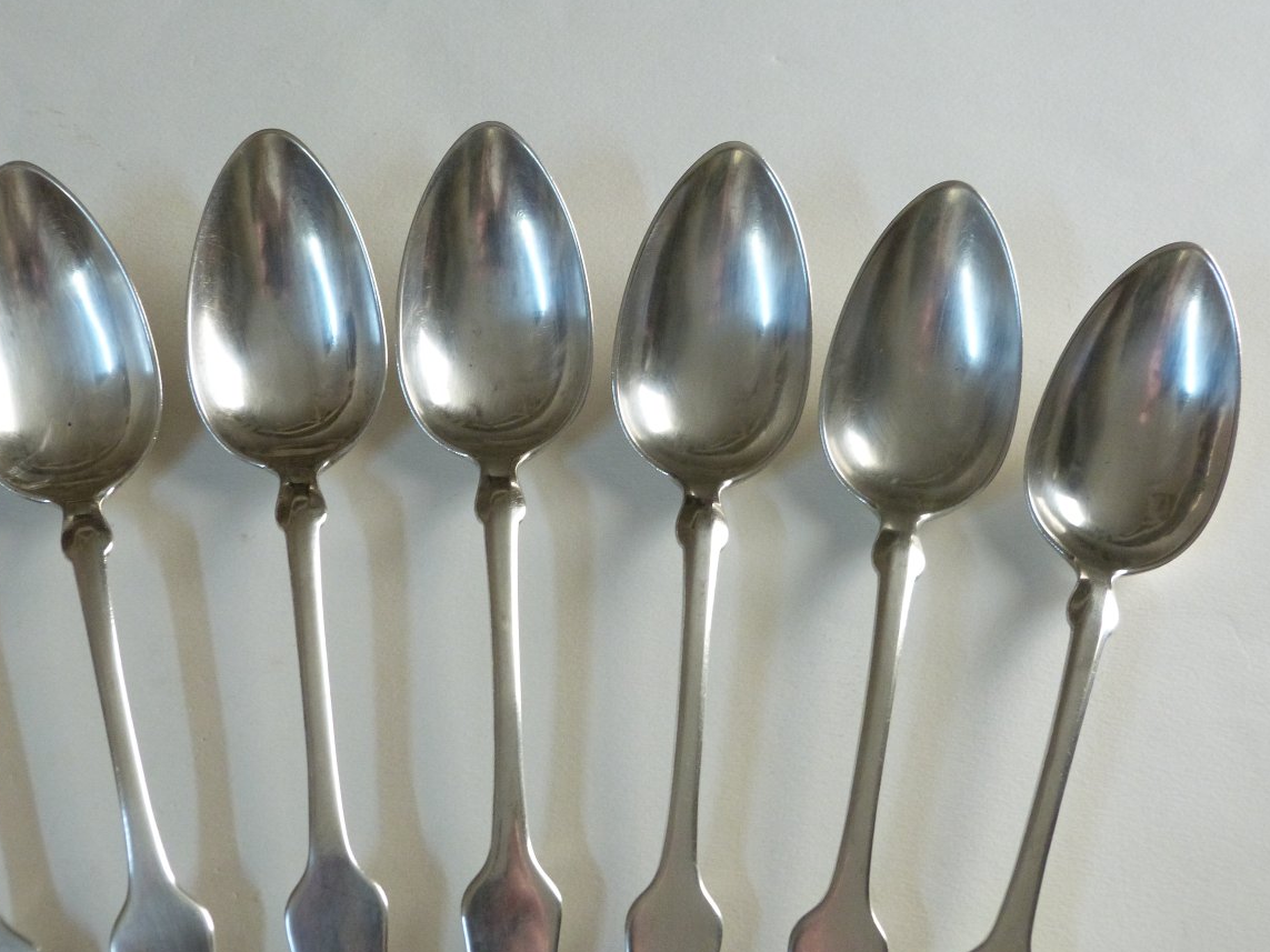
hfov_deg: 44.8
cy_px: 471
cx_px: 614
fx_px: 1541
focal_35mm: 42
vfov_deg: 34.3
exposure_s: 1/30
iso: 400
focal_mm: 7.1
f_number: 3.1
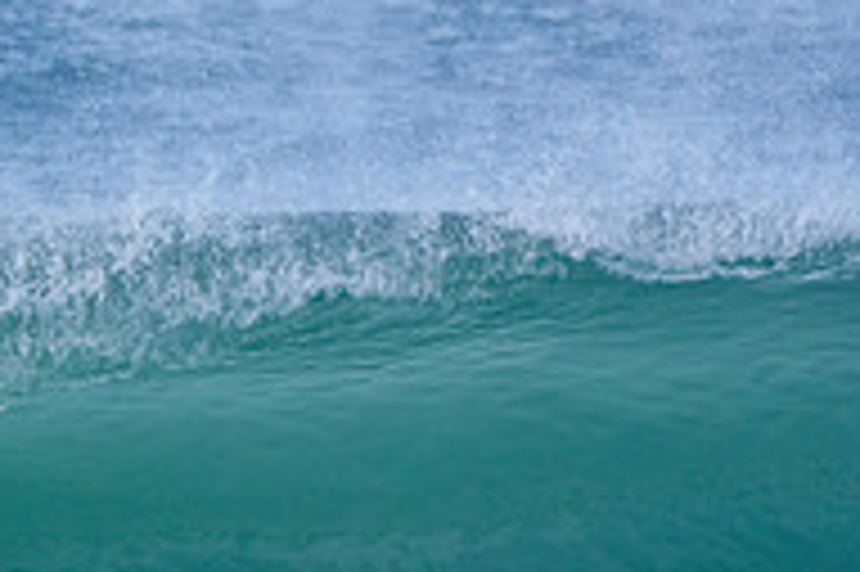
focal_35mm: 2279
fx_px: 54395
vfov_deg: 0.6
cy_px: 682
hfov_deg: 0.9
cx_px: -81
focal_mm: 500
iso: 560
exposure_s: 1/2000
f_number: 5.6
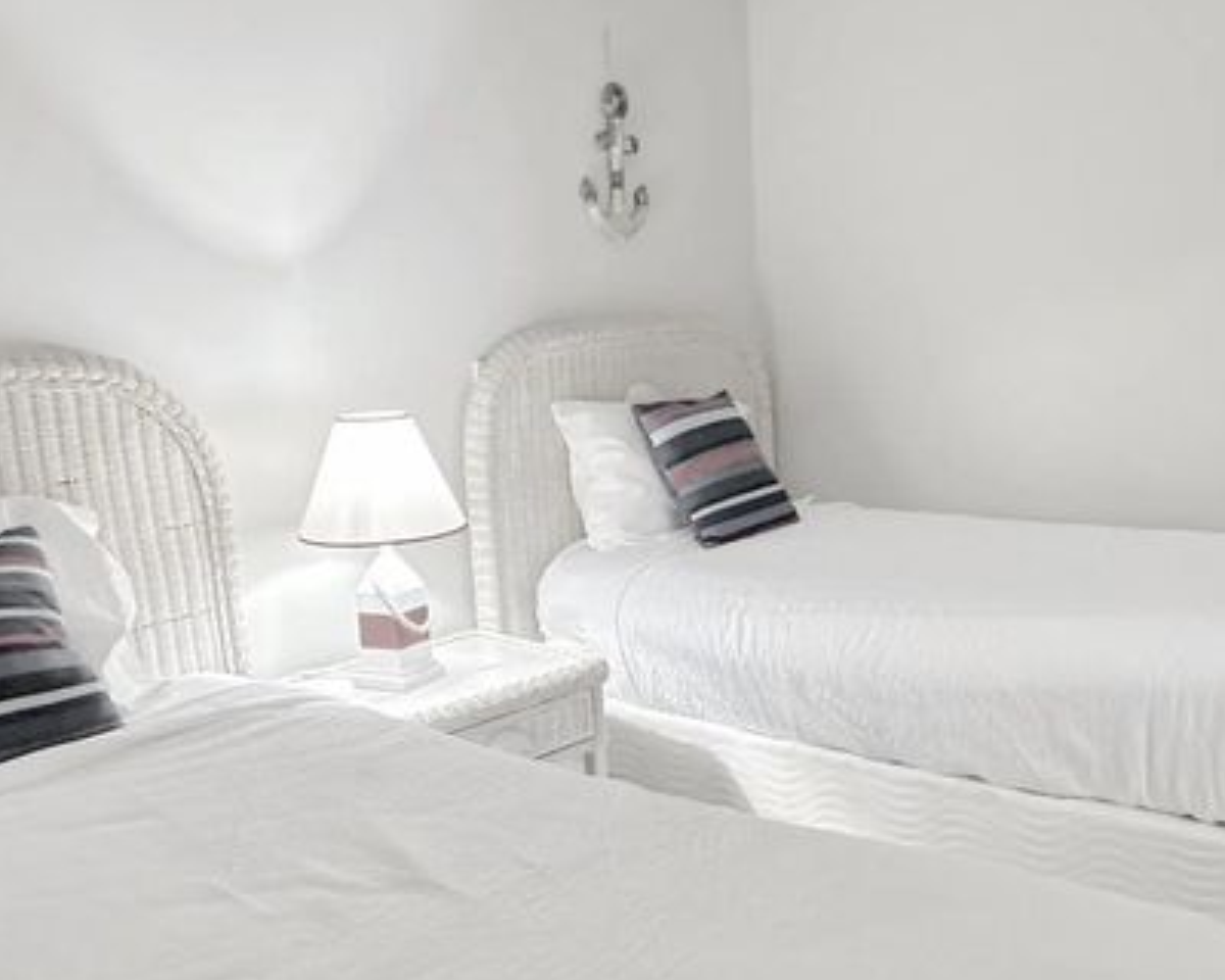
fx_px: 1269
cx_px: 674
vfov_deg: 42.1
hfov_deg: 51.4
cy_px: 576
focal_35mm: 35
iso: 320
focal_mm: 2.22
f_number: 2.2
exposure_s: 1/60
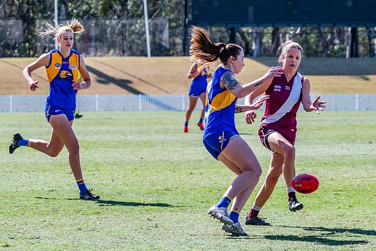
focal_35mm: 238
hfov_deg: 8.7
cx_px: 257
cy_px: 120
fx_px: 2482
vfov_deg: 5.8
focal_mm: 170
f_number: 8
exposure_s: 1/1600
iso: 800
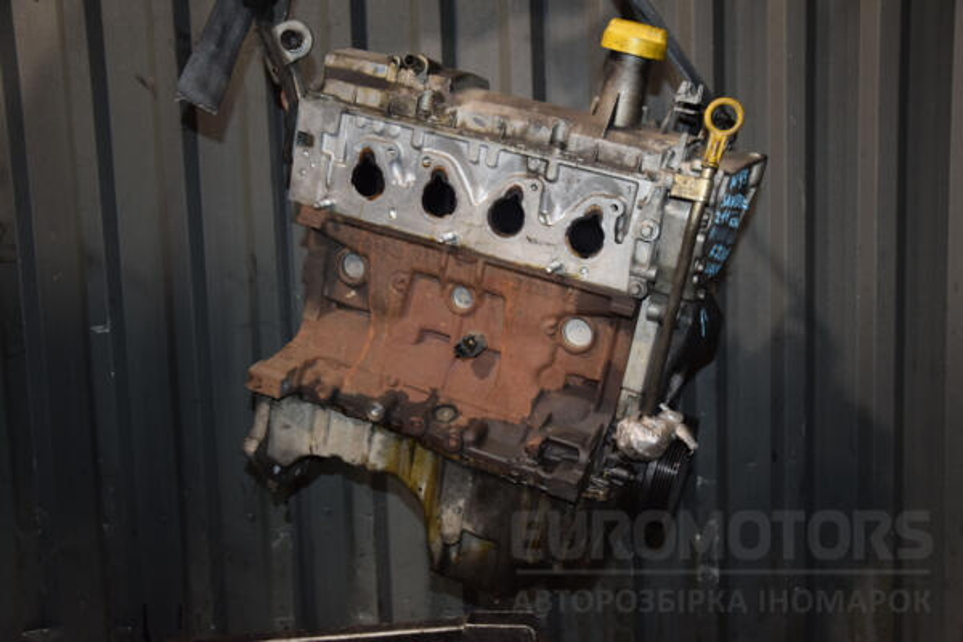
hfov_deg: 51.3
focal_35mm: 38
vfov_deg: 35.5
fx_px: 1003
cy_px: 321
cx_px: 482
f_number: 5
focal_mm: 25
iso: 800
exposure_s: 1/60
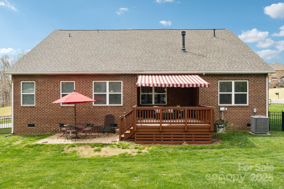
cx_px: 142
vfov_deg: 43.6
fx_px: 237
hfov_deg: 61.9
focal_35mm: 30
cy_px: 94
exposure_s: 1/60
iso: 100
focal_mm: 20
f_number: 8
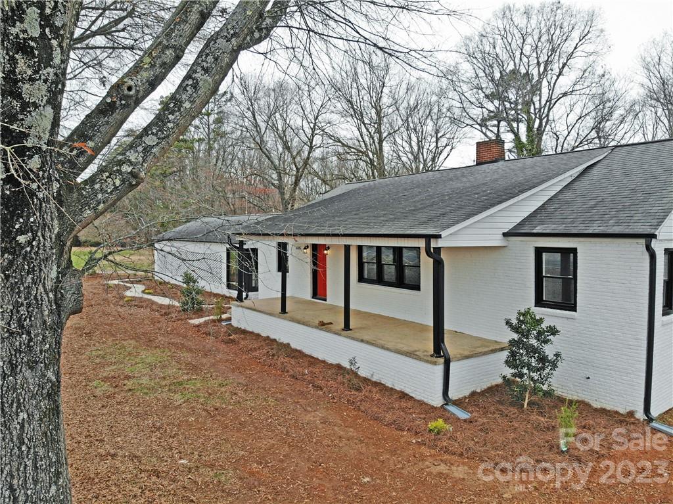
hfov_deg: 71.6
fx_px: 466
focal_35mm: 24
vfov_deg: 56.8
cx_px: 336
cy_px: 252
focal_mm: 4.5
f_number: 2.8
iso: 100
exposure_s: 1/249
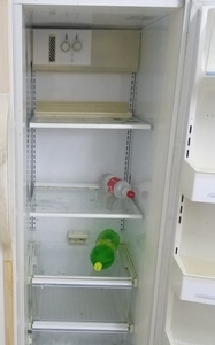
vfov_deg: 46.9
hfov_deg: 29.9
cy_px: 210
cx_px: 50
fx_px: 395
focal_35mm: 42
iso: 2493
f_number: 1.8
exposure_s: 1/100
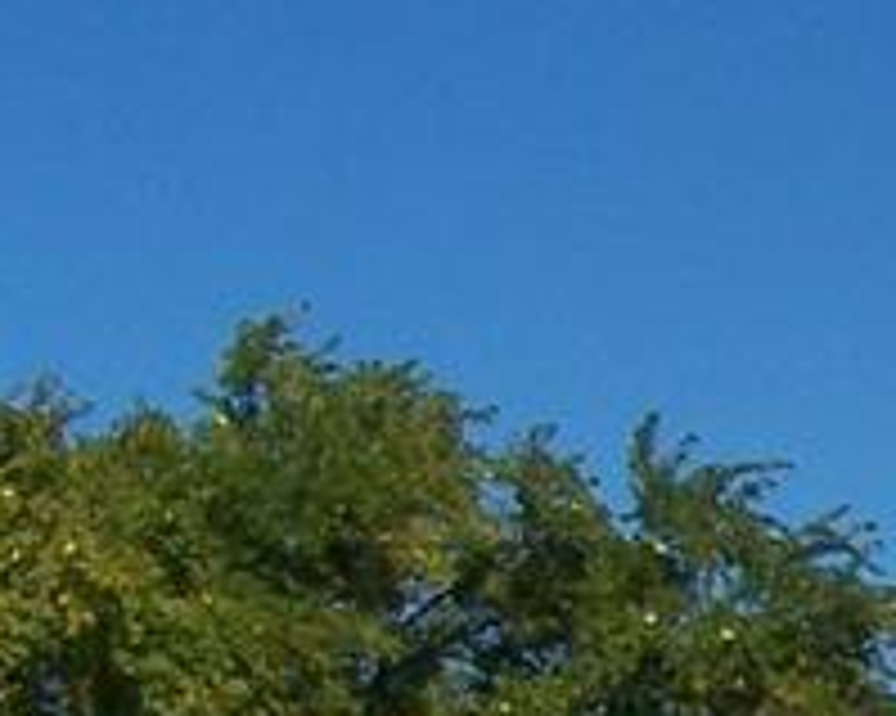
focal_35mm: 191
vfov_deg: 8.0
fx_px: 5062
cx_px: 1722
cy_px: 973
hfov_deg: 9.5
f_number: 5.6
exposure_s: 1/500
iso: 80
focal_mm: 6.3
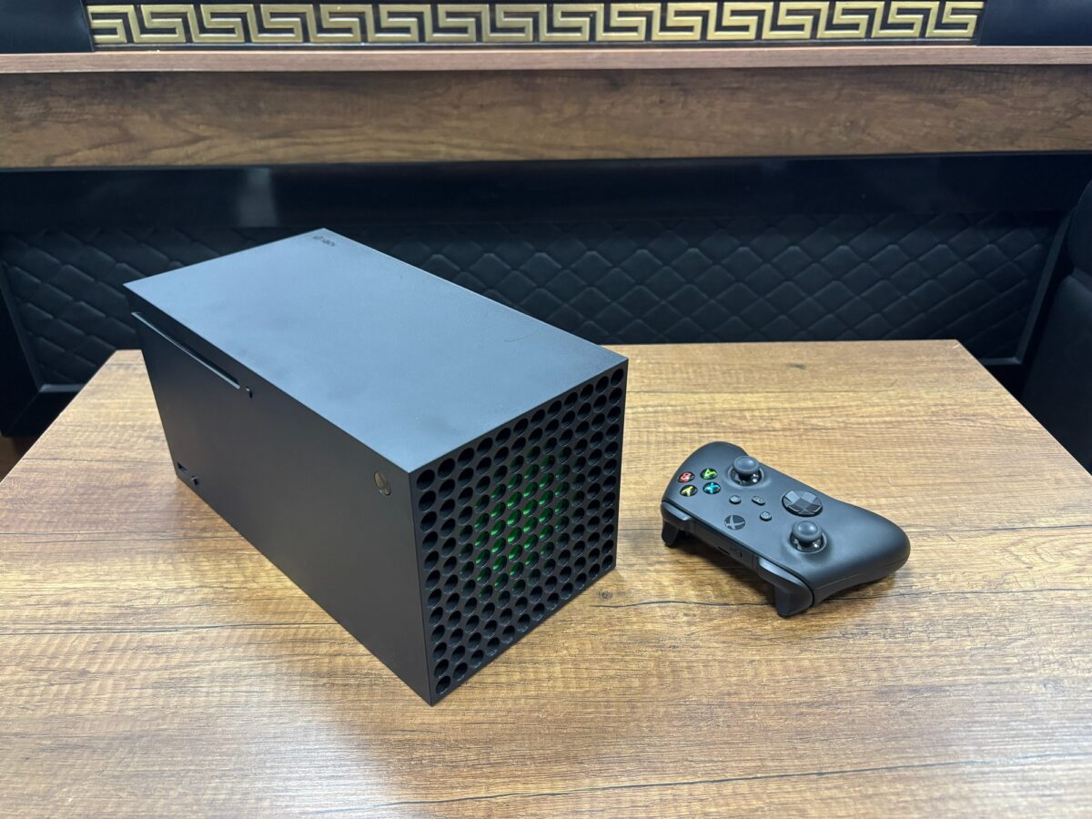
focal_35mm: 26
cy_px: 410
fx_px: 820
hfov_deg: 67.3
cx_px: 546
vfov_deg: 53.1
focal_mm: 5.96
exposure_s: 1/50
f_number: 1.6
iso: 320
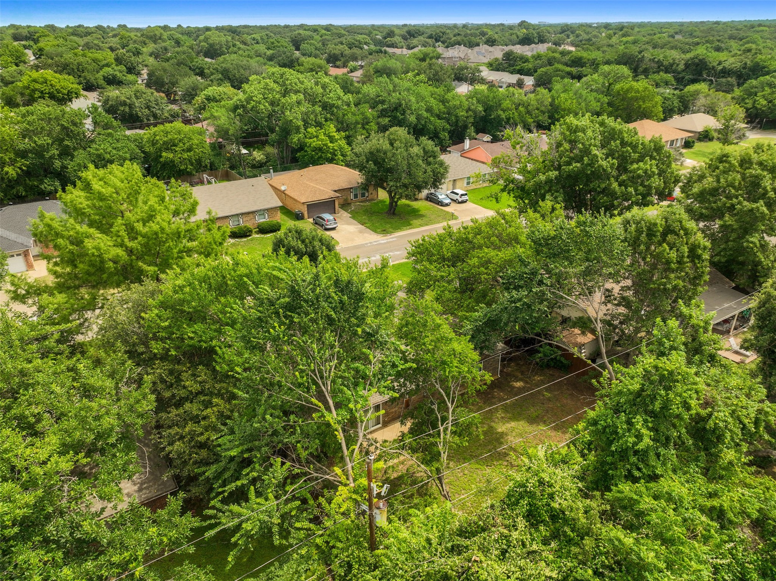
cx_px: 388
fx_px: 538
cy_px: 290
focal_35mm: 24
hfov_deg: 71.6
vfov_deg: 56.8
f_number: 2.8
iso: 200
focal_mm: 12.29
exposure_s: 1/1250
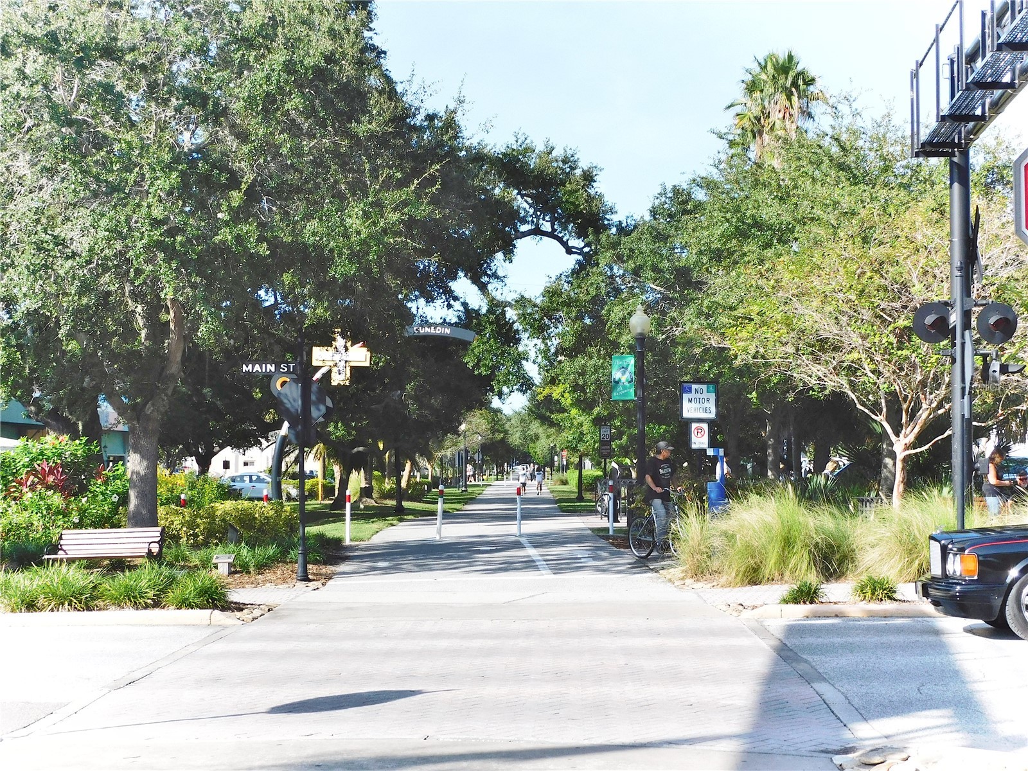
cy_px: 386
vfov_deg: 24.4
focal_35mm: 60
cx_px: 514
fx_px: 1782
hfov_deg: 32.2
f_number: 4.2
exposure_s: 1/640
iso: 125
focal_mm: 10.7
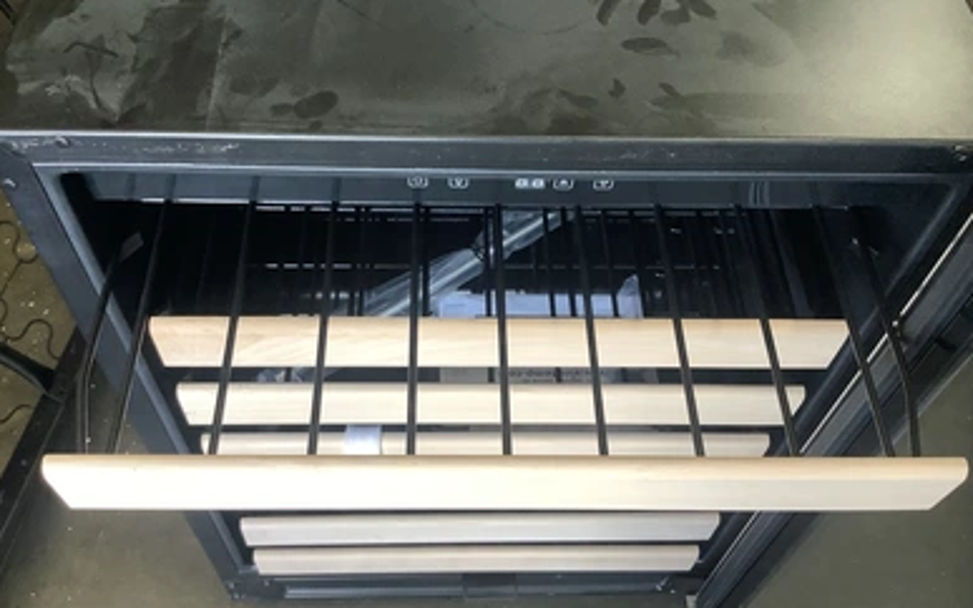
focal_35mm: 34
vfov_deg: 37.3
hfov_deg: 56.7
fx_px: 902
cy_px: 289
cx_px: 478
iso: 125
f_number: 2.4
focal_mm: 3.3
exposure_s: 1/60
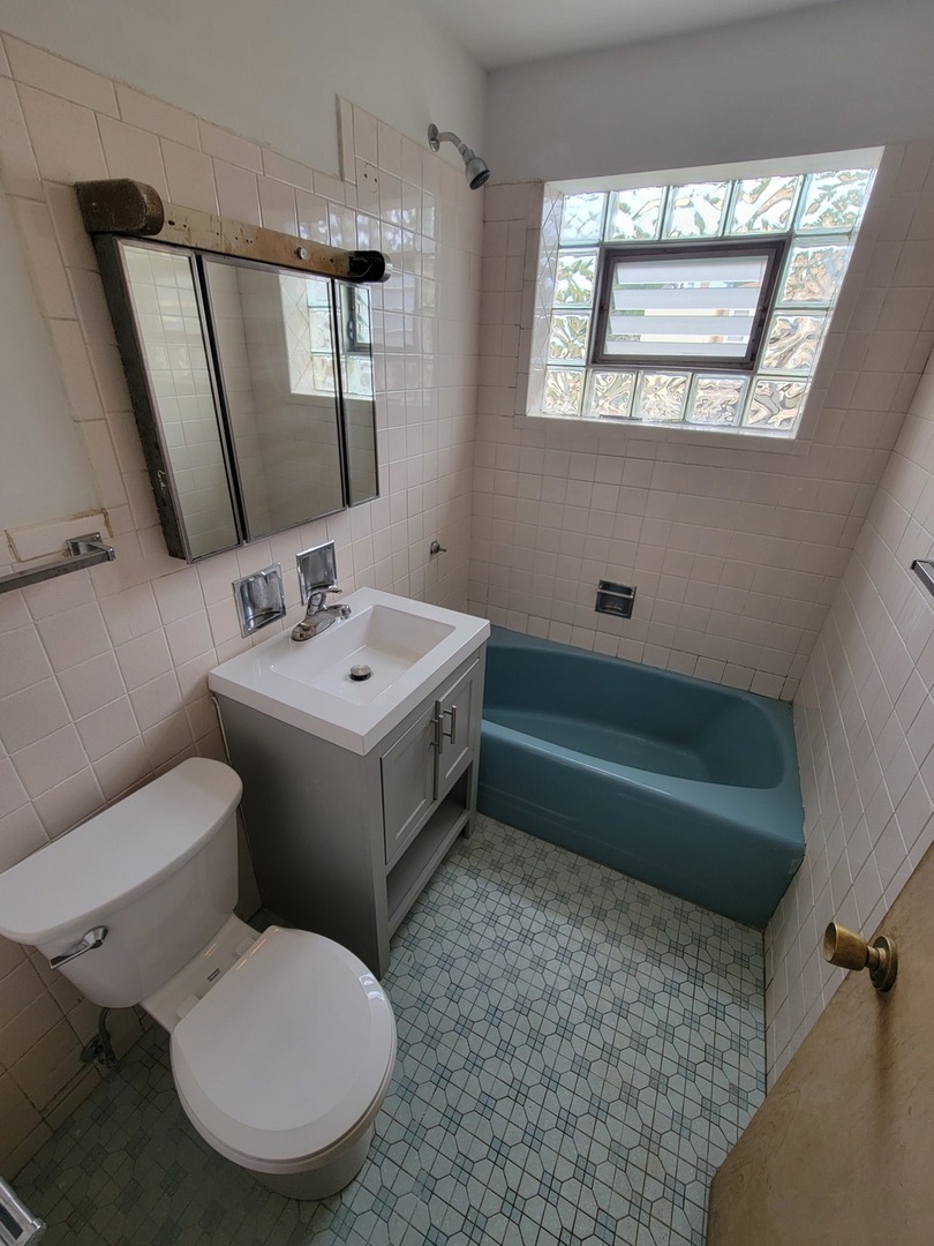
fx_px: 468
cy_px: 623
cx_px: 467
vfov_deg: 106.2
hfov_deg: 89.9
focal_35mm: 13
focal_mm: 2.2
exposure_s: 1/60
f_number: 2.2
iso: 64
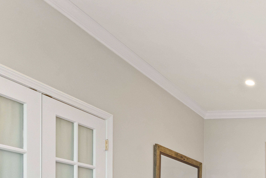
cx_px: 360
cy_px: 226
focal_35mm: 44
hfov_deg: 31.6
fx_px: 328
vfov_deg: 26.2
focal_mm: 15.5
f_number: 11
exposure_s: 1/3
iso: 1600
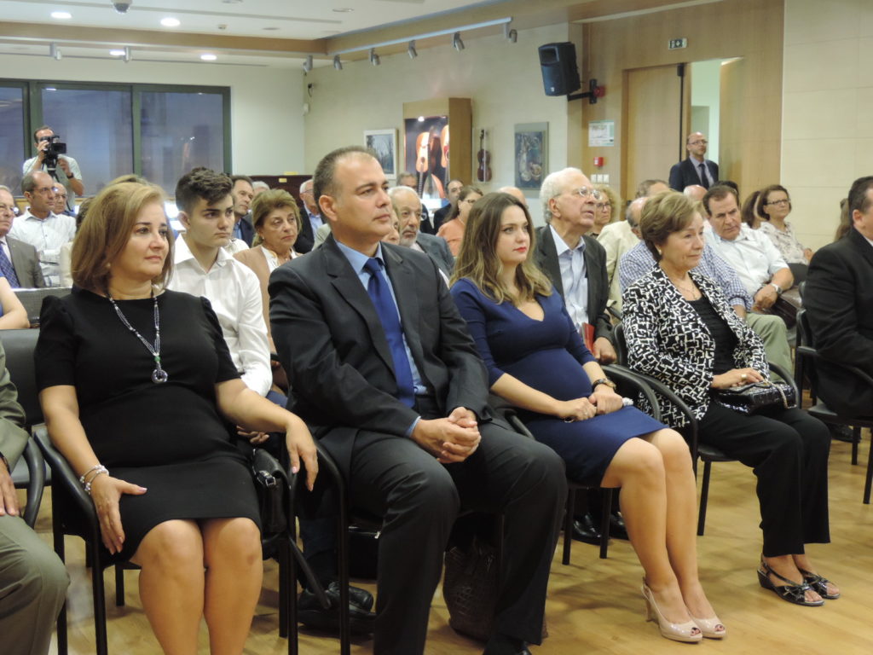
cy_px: 328
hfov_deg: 40.4
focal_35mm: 47
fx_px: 1185
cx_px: 436
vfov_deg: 30.9
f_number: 3.5
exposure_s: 1/13
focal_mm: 8.3
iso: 500
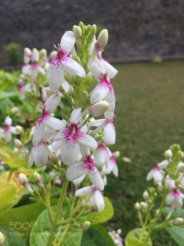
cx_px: 92
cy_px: 123
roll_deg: +5.4
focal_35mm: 29
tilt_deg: -18.8
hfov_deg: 48.2
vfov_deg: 61.7
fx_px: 206
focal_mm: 4.15
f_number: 2.2
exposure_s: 1/306
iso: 32
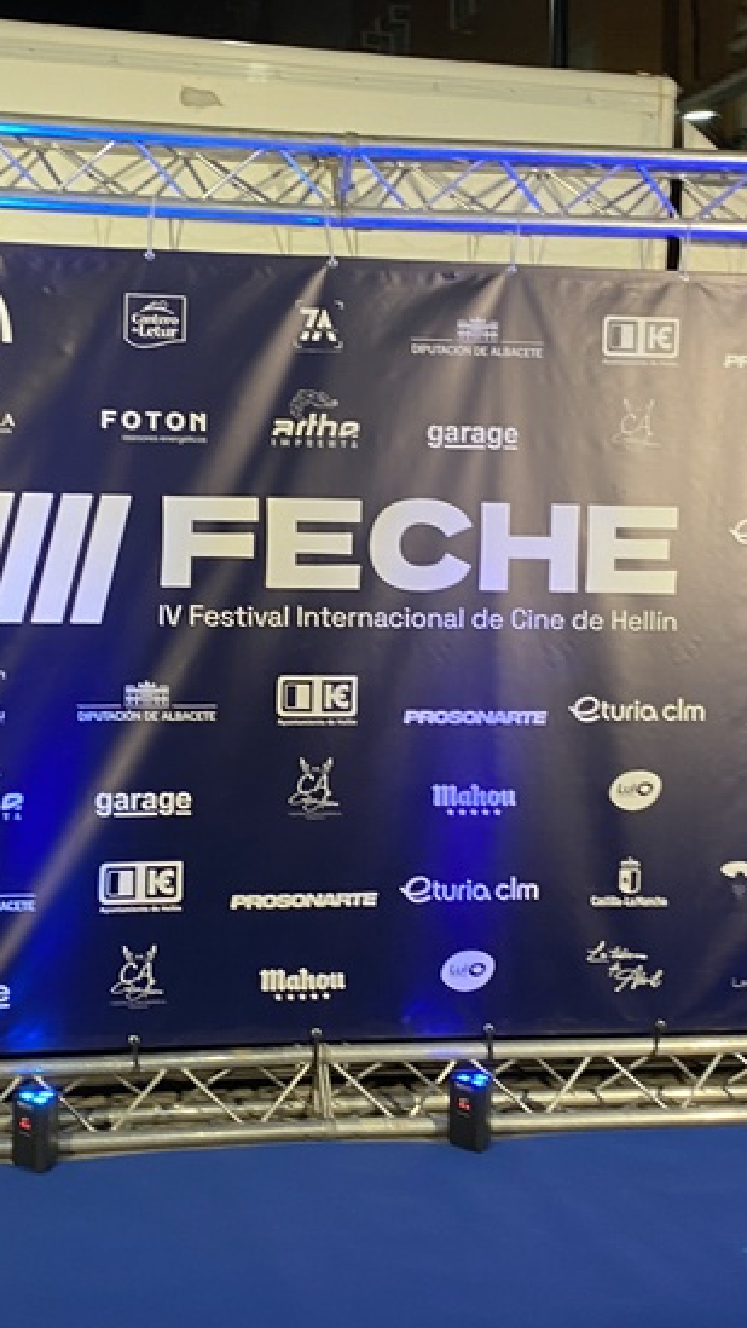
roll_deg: +1.9
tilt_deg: -0.8
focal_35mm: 52
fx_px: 1830
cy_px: 556
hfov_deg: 22.9
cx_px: 220
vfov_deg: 39.7
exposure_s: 1/50
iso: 100
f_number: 1.8
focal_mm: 4.25
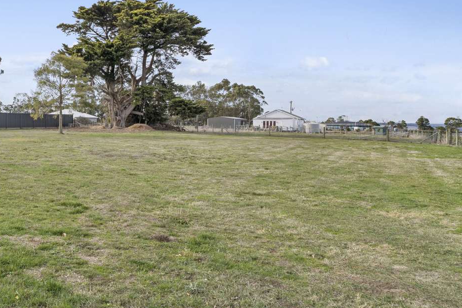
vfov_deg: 42.0
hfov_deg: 55.8
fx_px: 398
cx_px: 89
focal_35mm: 31
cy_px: 115
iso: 100
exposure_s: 1/125
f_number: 10
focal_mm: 10
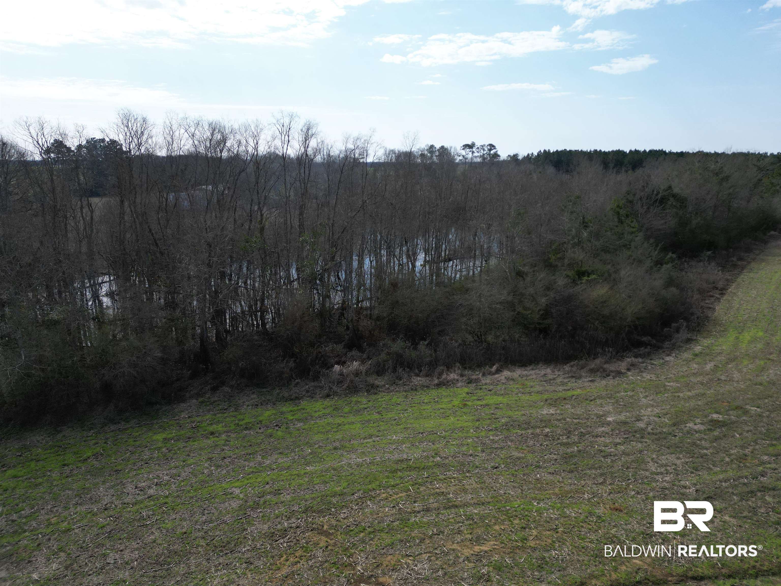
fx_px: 541
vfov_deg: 56.8
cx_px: 390
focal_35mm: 24
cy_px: 293
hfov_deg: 71.6
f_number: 1.7
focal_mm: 6.72
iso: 100
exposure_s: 1/2500
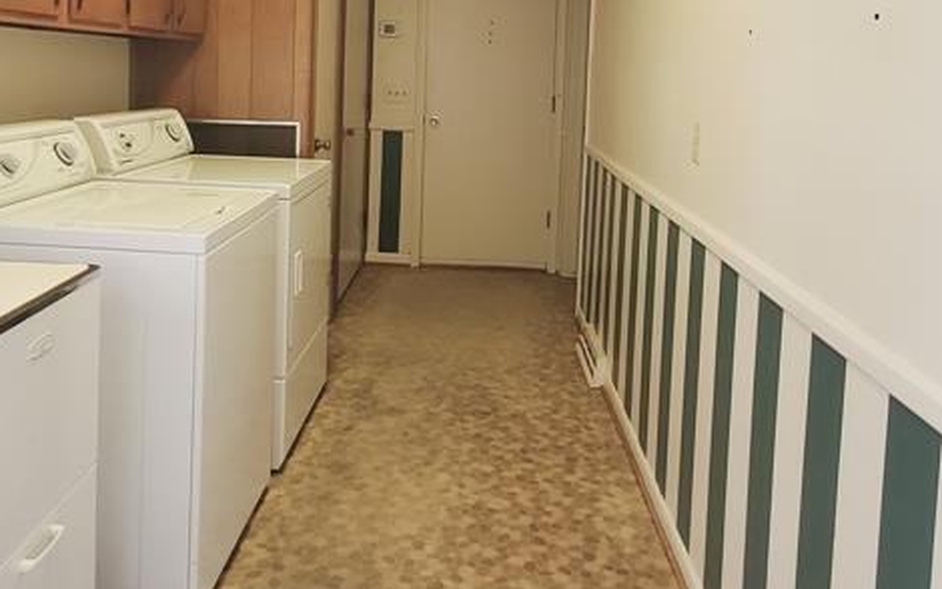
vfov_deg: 39.7
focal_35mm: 30
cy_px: 94
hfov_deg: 62.8
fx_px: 770
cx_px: 443
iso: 400
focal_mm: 1.8
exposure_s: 1/30
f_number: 2.2
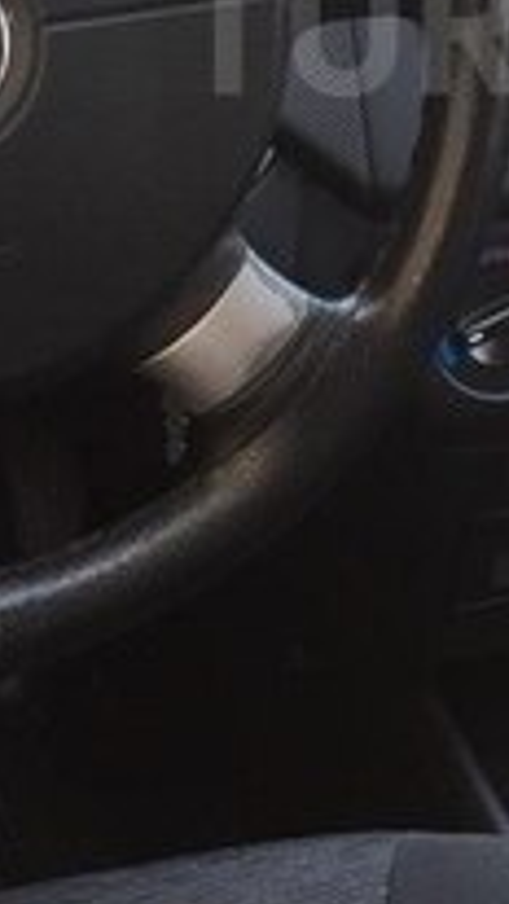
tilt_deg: -26.0
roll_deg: -4.7
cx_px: 627
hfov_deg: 11.7
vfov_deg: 20.6
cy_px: 29
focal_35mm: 101
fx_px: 2421
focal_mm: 4.15
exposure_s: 1/100
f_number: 2.2
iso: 50
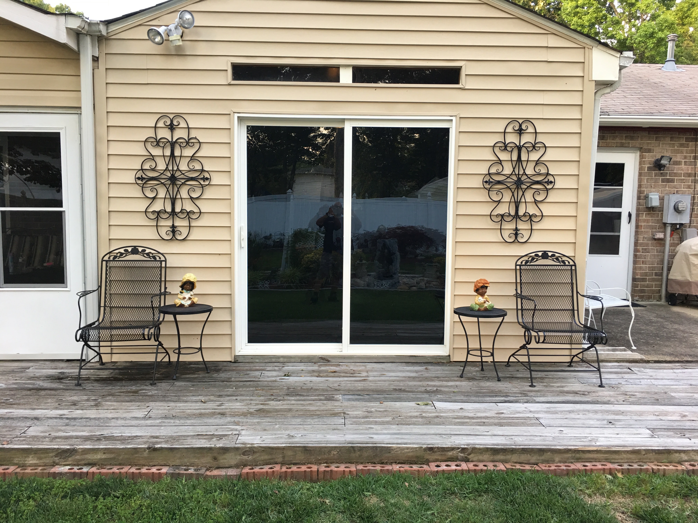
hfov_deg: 61.7
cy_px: 262
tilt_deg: -3.4
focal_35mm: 29
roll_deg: -0.4
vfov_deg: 48.2
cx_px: 349
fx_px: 585
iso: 25
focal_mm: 4.15
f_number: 2.2
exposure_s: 1/40
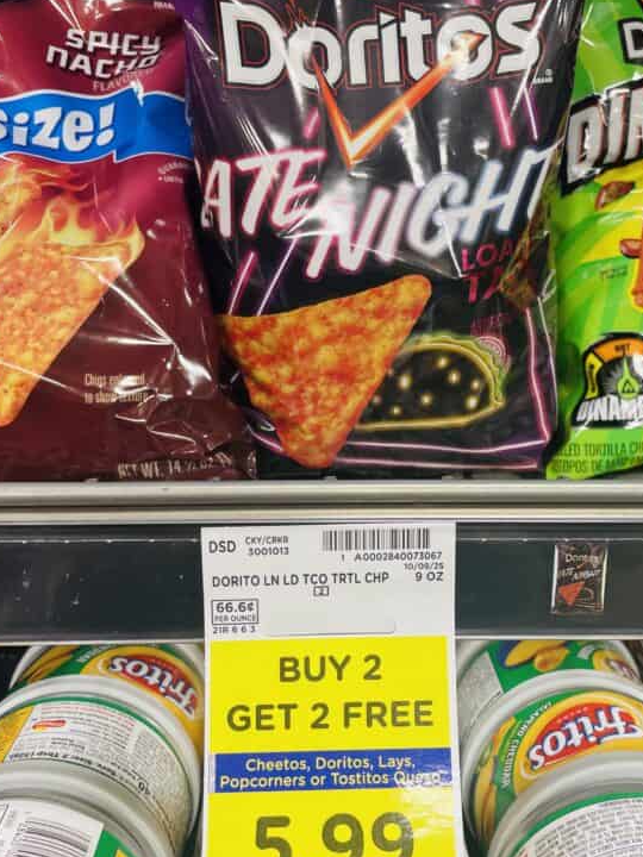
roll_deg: +0.6
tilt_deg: -14.1
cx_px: 347
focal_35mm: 37
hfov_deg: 38.6
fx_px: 916
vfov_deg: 50.1
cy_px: 393
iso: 80
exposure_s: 1/60
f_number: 1.6
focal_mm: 4.2
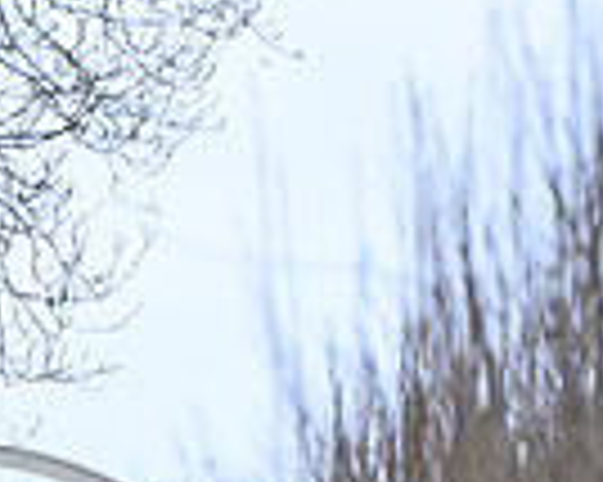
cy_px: 842
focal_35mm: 811
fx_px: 14463
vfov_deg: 1.9
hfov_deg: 2.4
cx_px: -135
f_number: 4.5
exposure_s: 1/1250
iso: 1600
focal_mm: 200
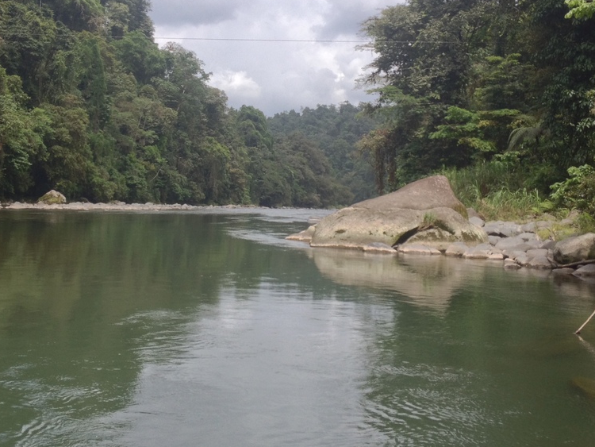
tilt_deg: +1.5
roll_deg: -1.1
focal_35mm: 56
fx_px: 963
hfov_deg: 34.3
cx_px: 275
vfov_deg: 25.9
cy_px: 129
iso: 50
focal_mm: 4.28
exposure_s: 1/587
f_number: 2.4
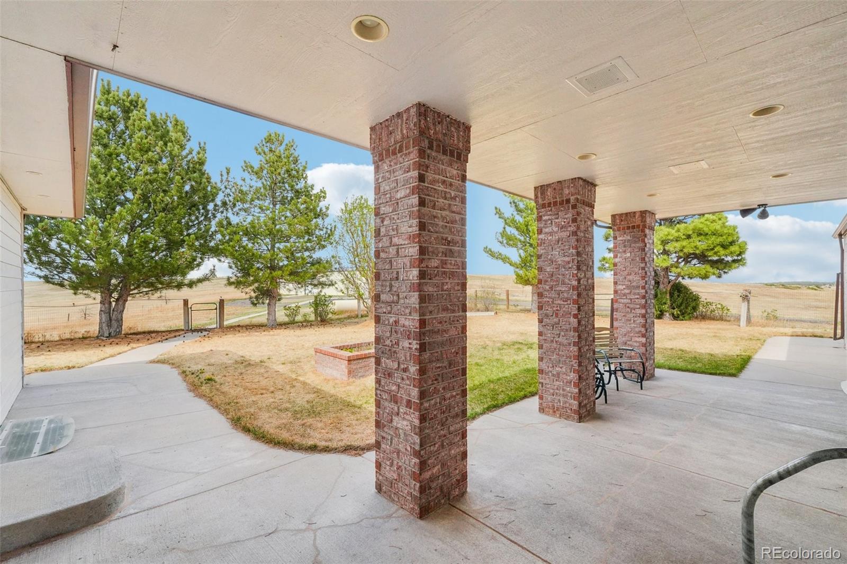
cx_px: 424
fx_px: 353
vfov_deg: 77.3
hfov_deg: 100.4
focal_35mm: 15
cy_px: 282
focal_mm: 10
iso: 800
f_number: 8
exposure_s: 1/640
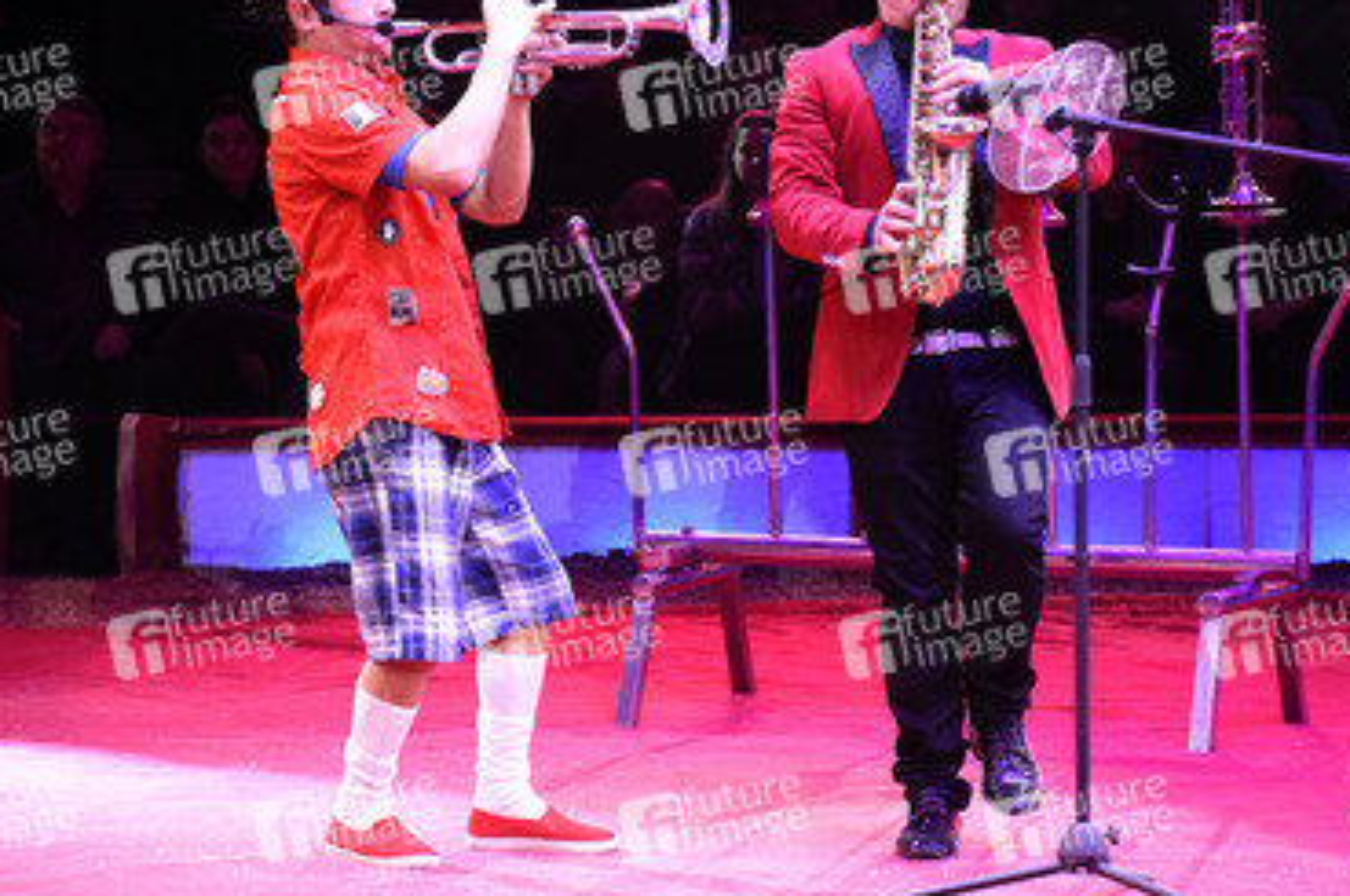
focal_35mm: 138
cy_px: 362
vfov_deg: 9.9
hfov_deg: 14.9
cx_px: 616
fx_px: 5154
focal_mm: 75
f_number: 6.3
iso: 3200
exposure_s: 1/160
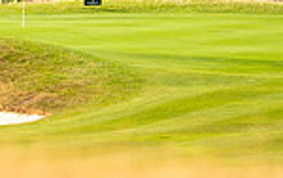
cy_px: -150
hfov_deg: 2.3
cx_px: 68
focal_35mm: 917
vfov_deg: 1.4
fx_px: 7078
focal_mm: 300
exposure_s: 1/1000
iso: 125
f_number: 4
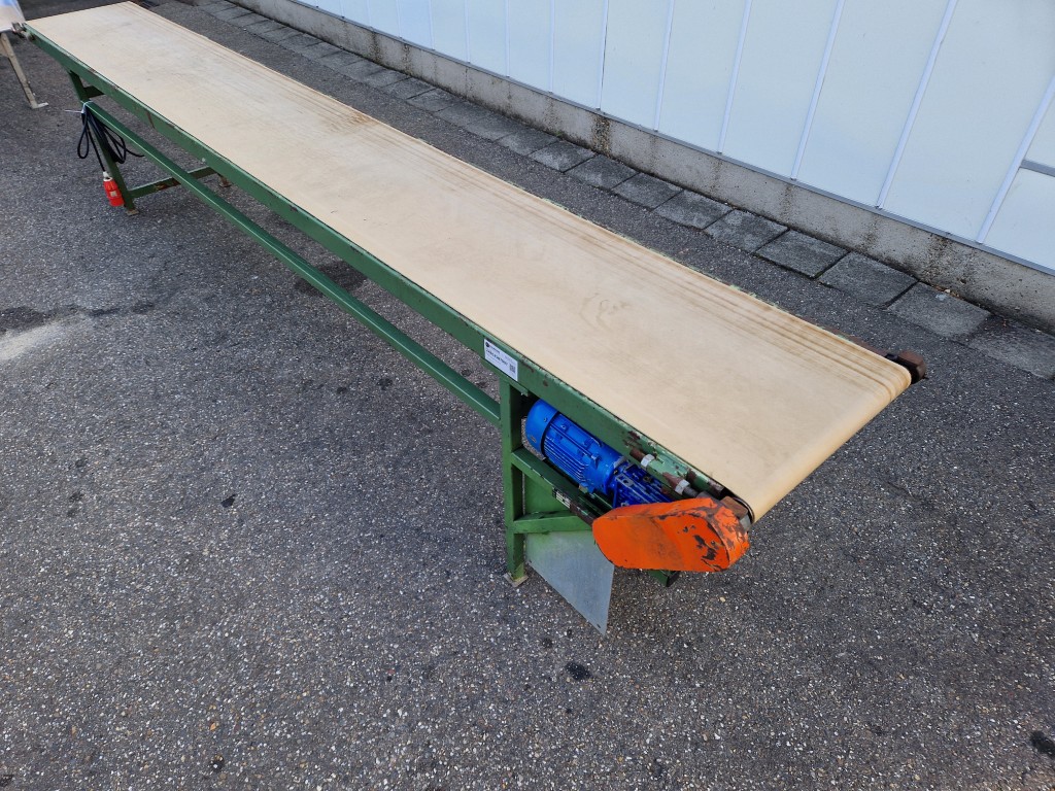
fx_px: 701
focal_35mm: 23
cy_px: 396
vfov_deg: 58.9
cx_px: 528
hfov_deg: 73.9
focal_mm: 5.4
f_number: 1.8
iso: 50
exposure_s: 1/180
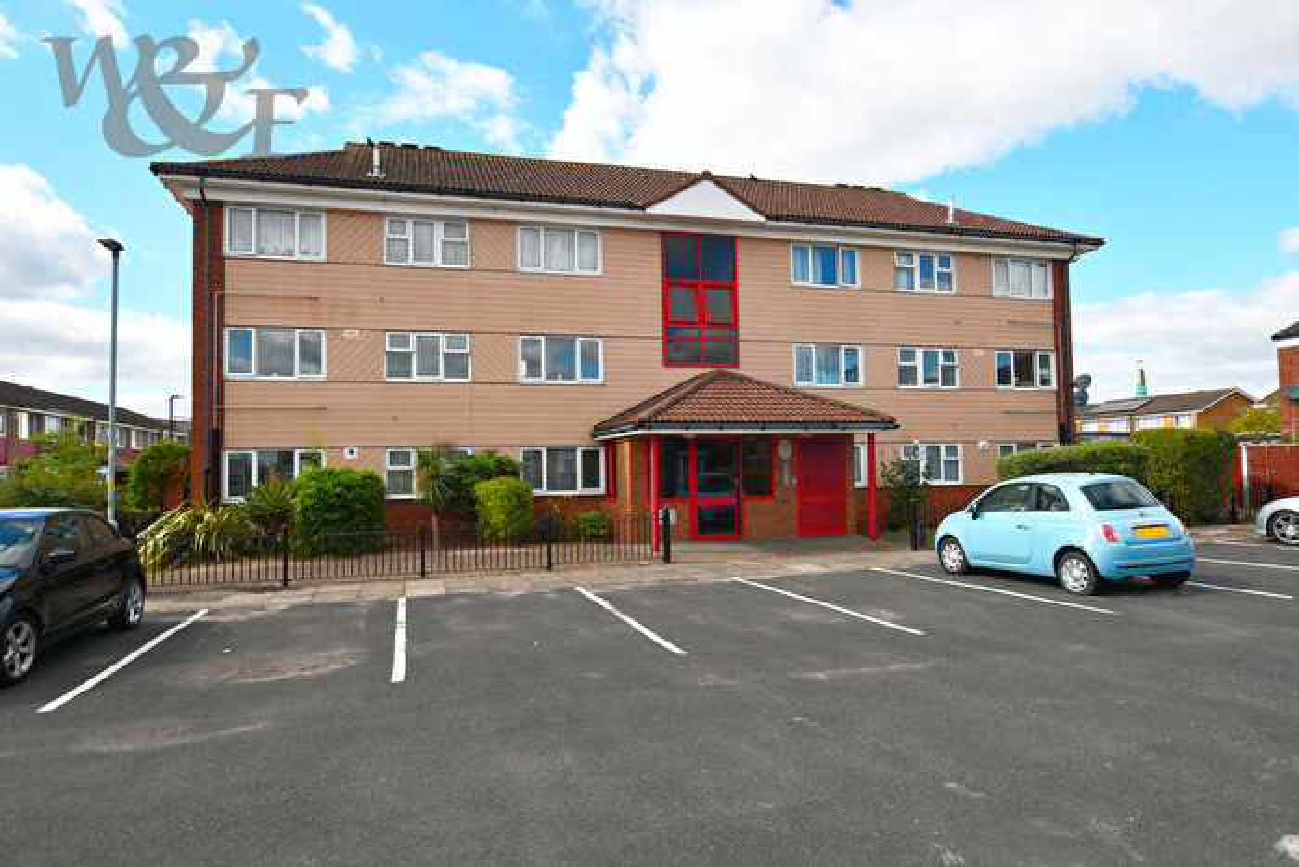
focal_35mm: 21
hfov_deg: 81.2
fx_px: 758
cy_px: 434
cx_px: 650
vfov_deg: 59.5
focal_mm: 14
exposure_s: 1/250
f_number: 8
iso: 100
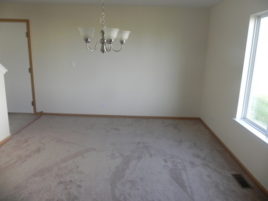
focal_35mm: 26
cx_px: 134
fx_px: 201
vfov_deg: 53.1
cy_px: 100
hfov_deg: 67.3
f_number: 2.8
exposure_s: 1/125
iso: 257
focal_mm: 4.6
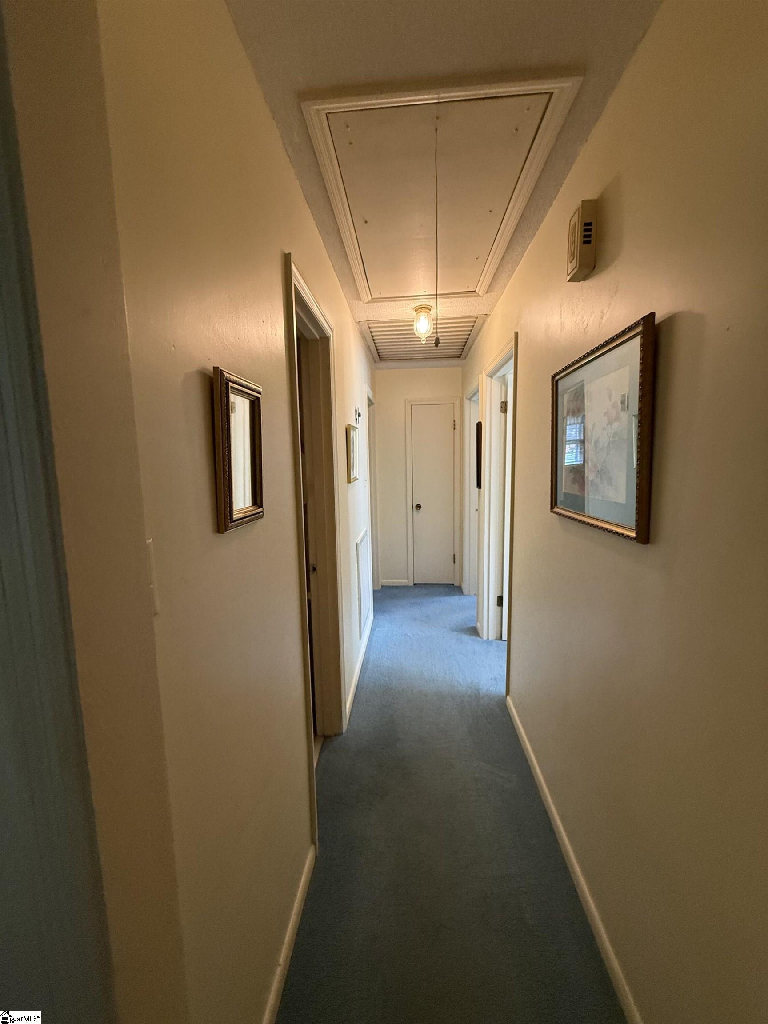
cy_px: 512
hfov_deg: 85.7
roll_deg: -0.4
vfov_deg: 102.1
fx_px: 414
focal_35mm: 14
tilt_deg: -6.4
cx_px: 384
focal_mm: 2.22
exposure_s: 1/120
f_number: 2.2
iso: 400
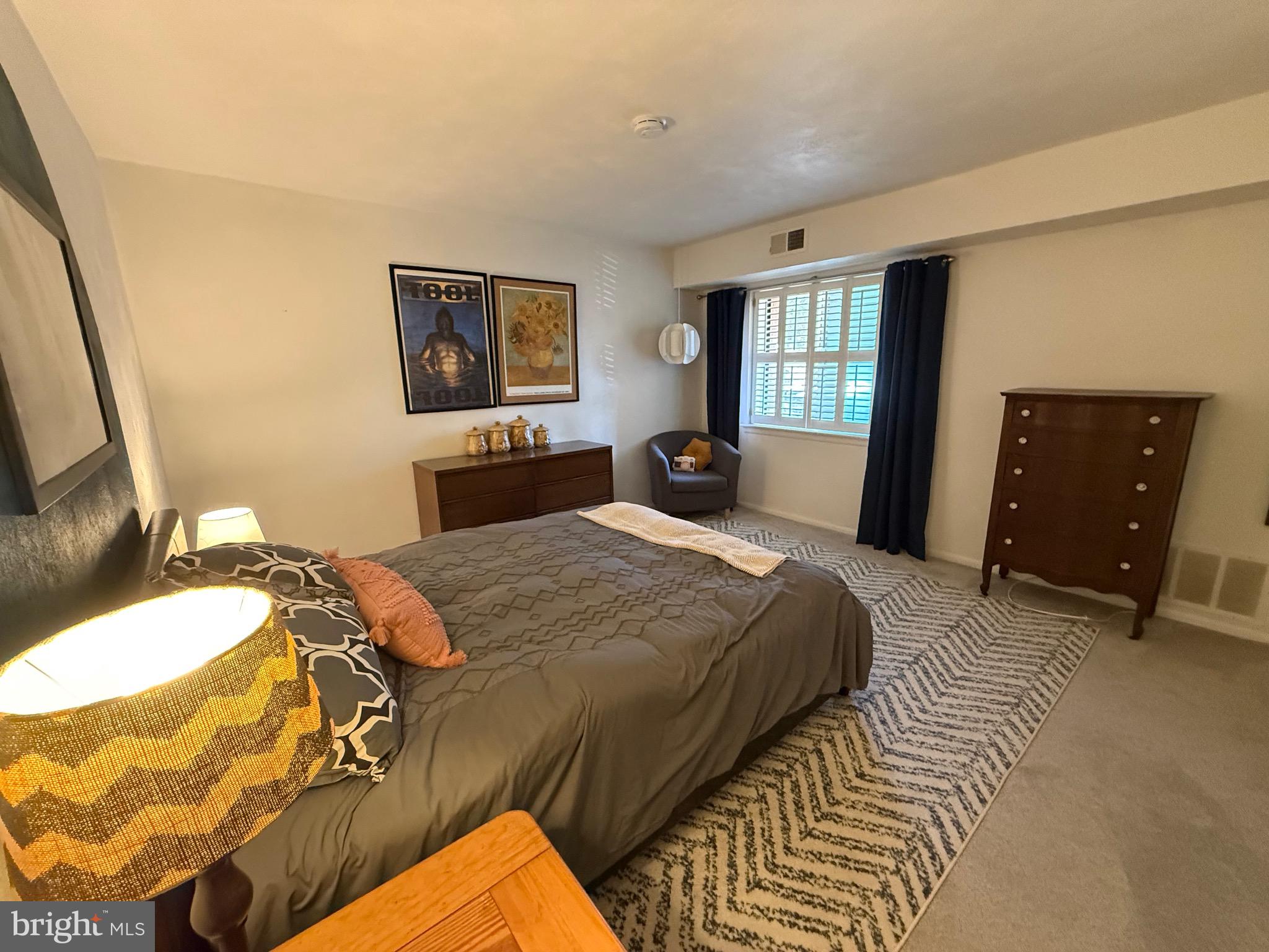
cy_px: 476
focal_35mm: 14
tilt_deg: -12.0
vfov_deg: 85.7
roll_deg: +1.2
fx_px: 513
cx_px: 634
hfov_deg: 102.1
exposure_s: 1/60
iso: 800
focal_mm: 2.22
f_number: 2.2
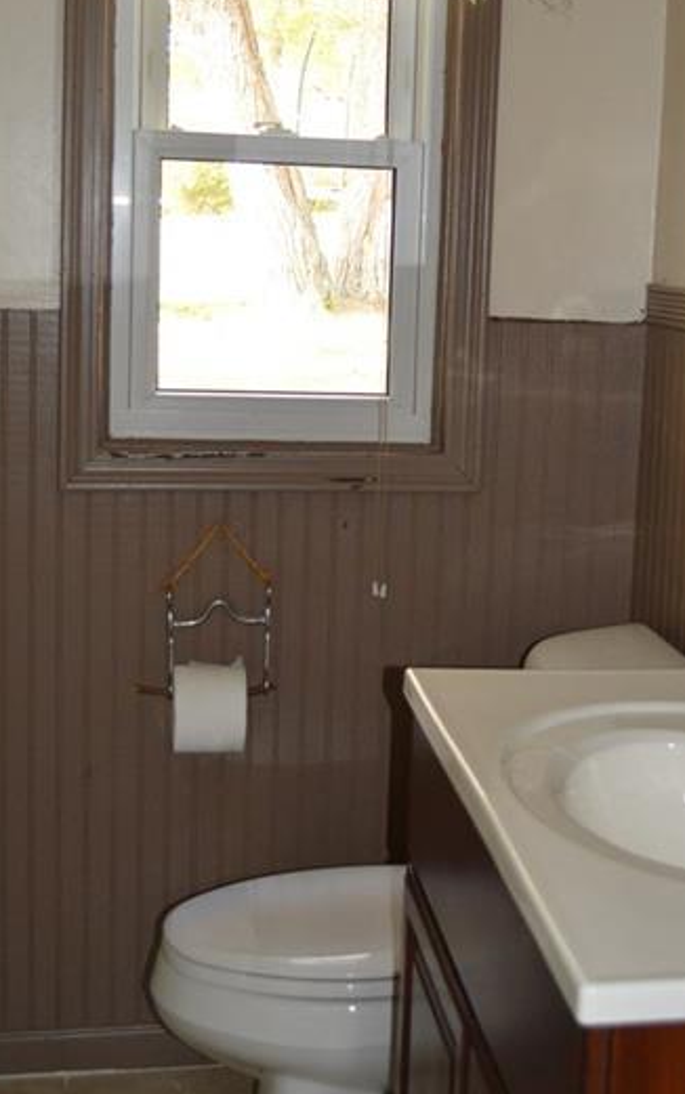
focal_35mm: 54
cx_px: 445
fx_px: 1612
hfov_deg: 23.9
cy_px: 424
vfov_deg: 37.3
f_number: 4
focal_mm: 24
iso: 900
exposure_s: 1/60
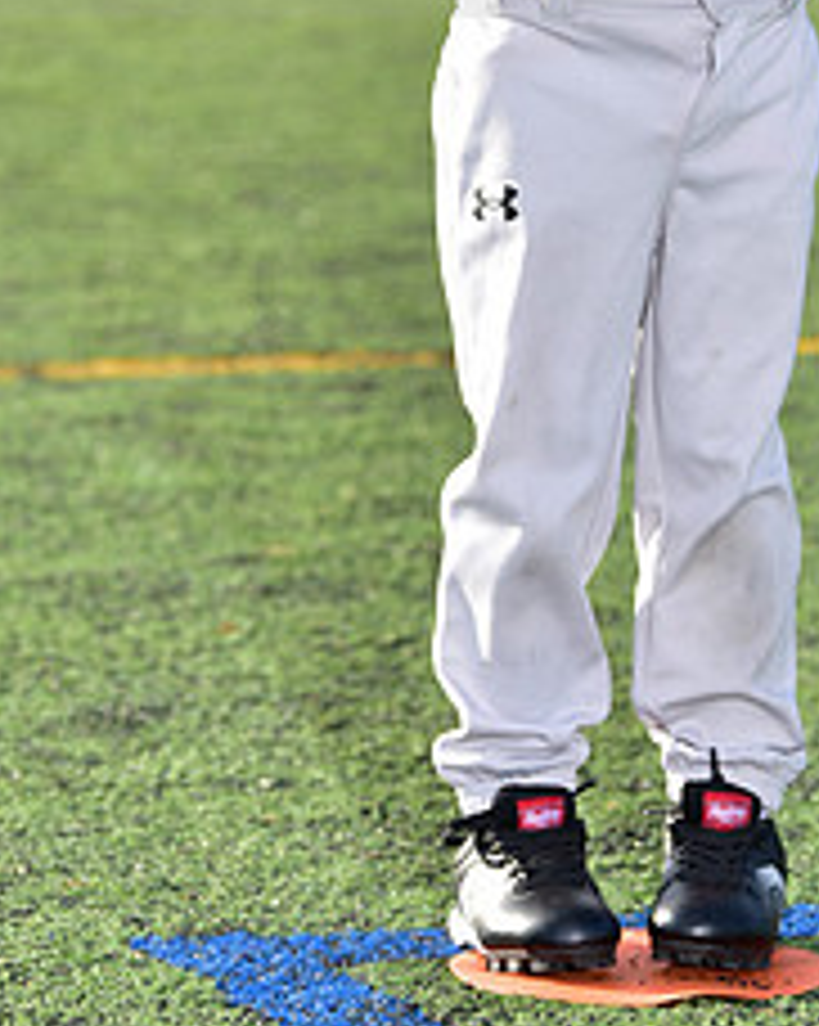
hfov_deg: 5.2
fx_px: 9072
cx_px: 578
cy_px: -126
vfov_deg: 6.4
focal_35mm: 299
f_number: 5
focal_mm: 125
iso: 64
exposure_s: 1/200
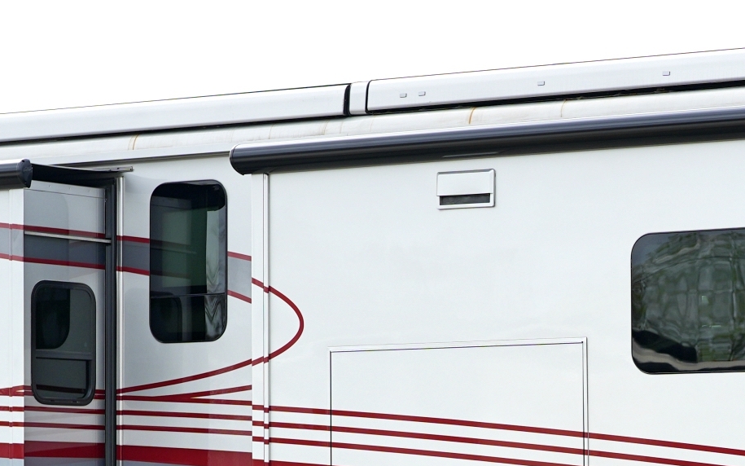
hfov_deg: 12.4
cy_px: 497
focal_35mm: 167
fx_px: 3391
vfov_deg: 7.8
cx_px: 672
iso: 100
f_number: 2.8
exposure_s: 1/800
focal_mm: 50
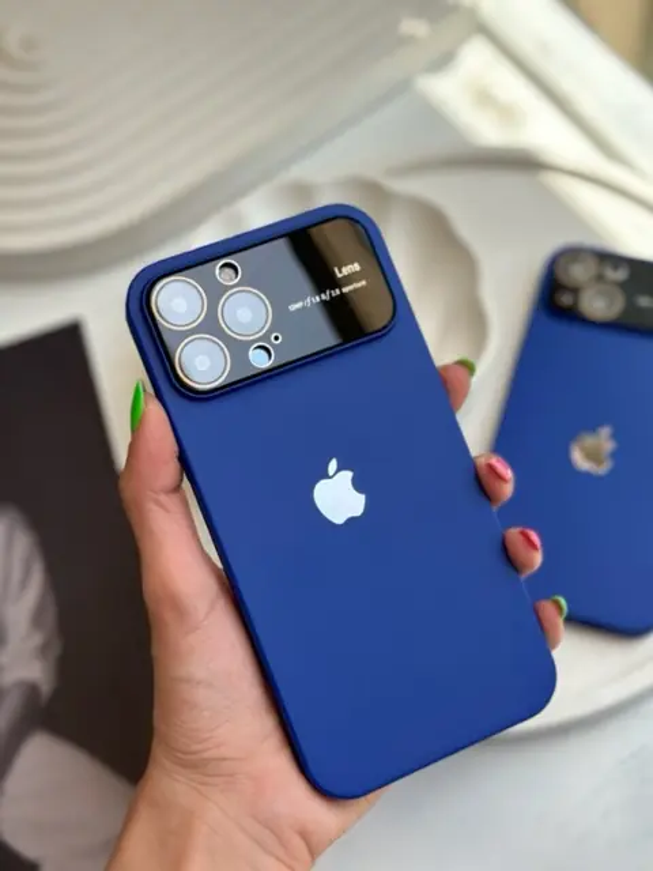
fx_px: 1207
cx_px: 326
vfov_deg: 39.7
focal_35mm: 48
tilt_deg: -63.6
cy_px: 436
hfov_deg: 30.3
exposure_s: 1/1145
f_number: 1.78
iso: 80
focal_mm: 6.86
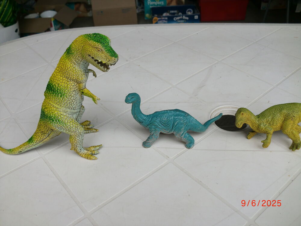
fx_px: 304
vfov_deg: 40.7
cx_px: 150
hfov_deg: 52.6
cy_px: 113
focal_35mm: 35
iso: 64
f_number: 3.1
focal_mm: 6.3
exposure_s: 1/250
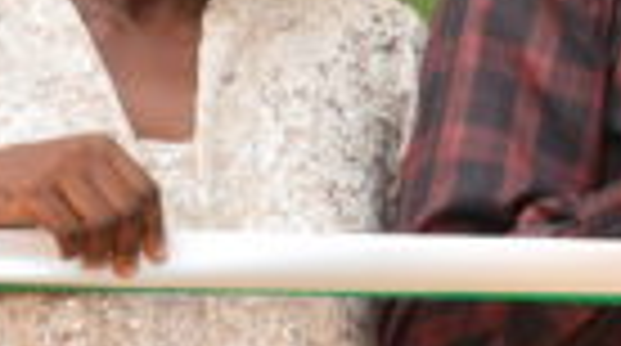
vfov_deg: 4.7
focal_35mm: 254
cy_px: 281
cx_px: 846
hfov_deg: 8.4
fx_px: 4174
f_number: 5.6
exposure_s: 1/125
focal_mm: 32
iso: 250
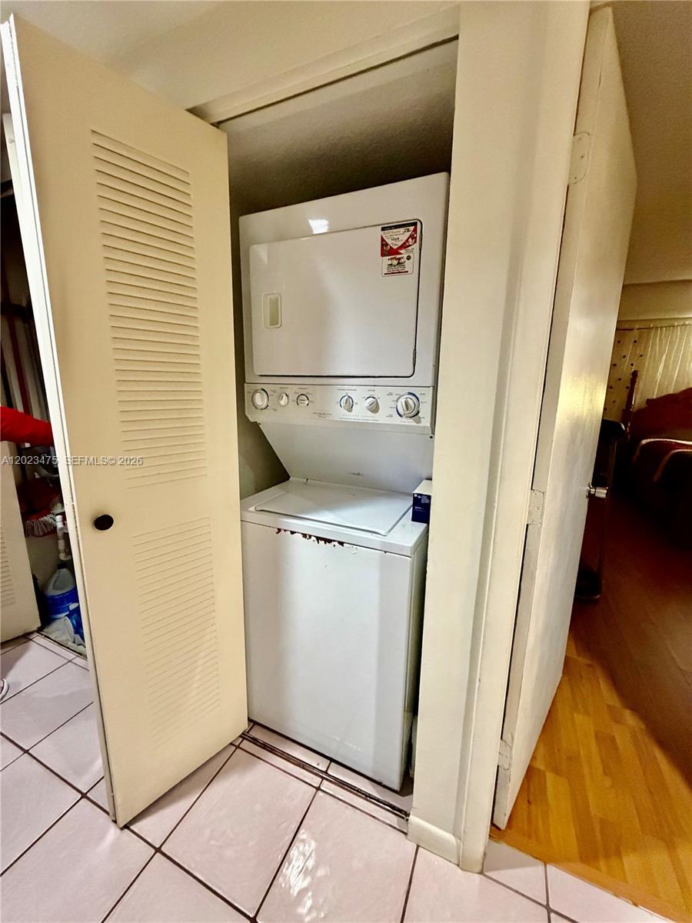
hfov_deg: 85.7
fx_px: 373
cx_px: 346
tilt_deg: -11.8
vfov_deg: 102.1
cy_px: 462
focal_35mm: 14
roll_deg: -0.3
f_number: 2.2
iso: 800
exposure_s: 1/60
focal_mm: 2.22
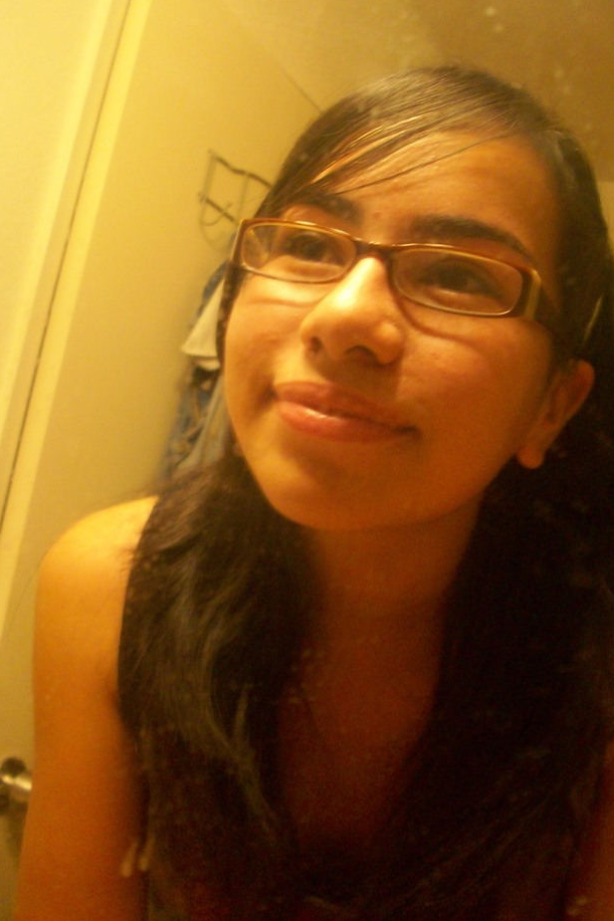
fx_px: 921
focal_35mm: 36
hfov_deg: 36.8
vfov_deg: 53.1
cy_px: 453
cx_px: 341
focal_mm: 5.7
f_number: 2.8
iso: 200
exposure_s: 1/8
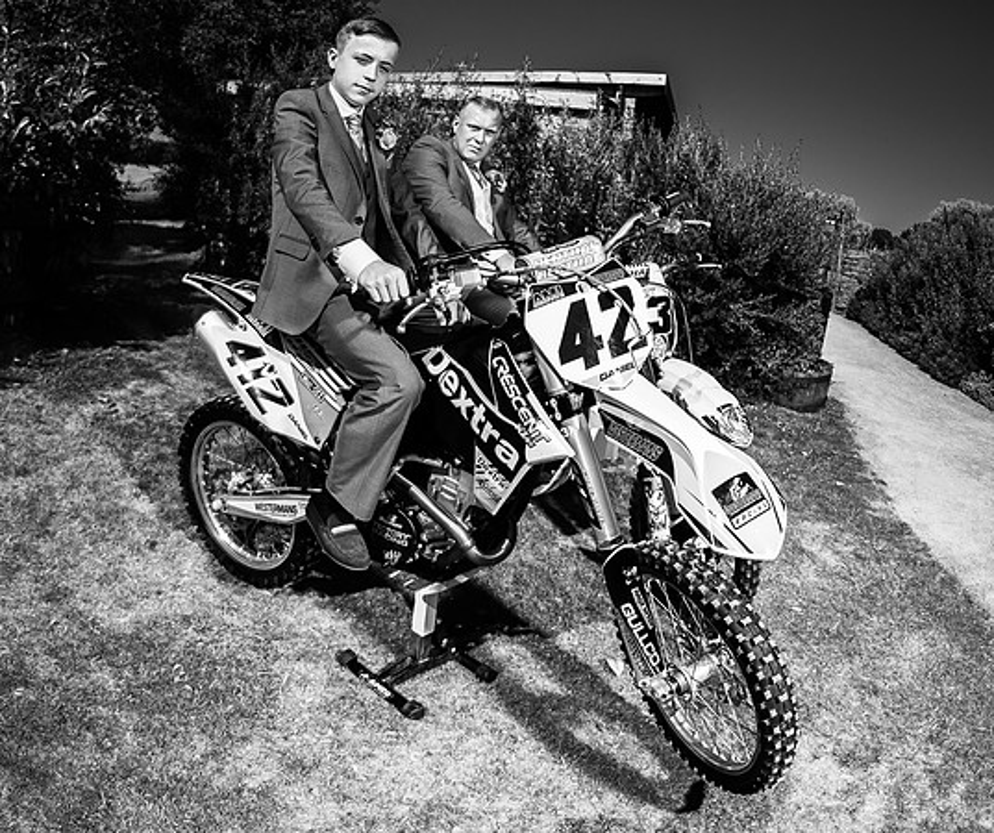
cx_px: 440
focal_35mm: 23
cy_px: 283
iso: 100
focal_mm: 15
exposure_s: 1/3200
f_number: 2.8
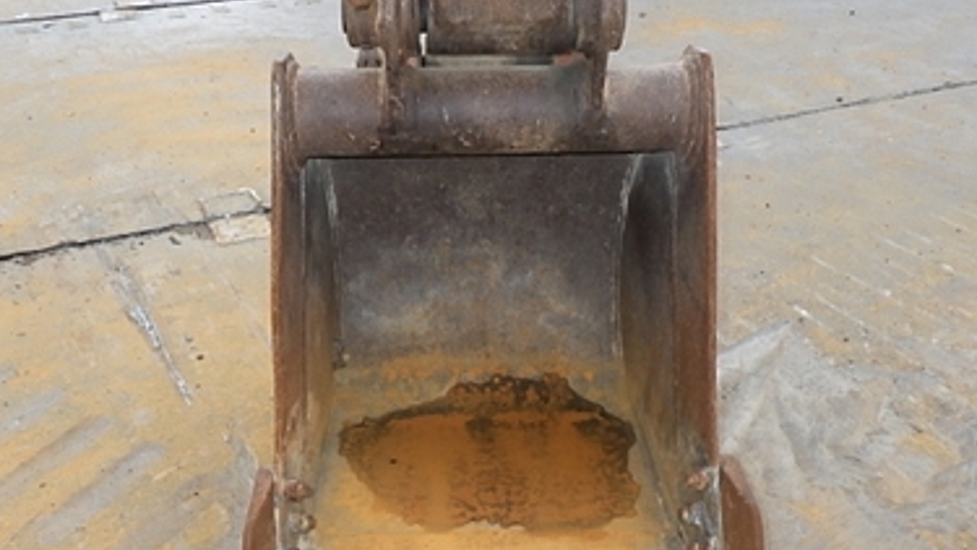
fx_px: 1010
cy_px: 383
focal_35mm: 39
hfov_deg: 51.5
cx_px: 448
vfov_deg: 30.1
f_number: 4.2
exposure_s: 1/320
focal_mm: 5
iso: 125
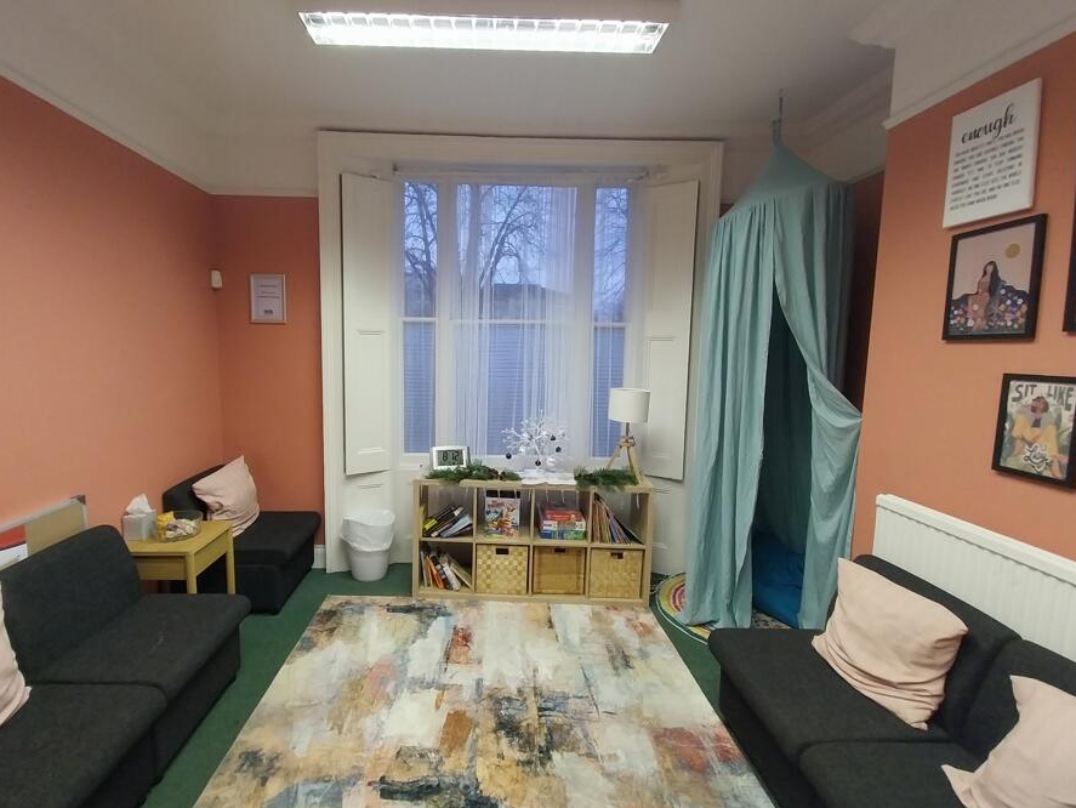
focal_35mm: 15
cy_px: 388
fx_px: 466
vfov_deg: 81.7
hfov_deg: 97.7
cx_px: 478
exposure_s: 1/50.1
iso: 126
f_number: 2.2
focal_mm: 1.13
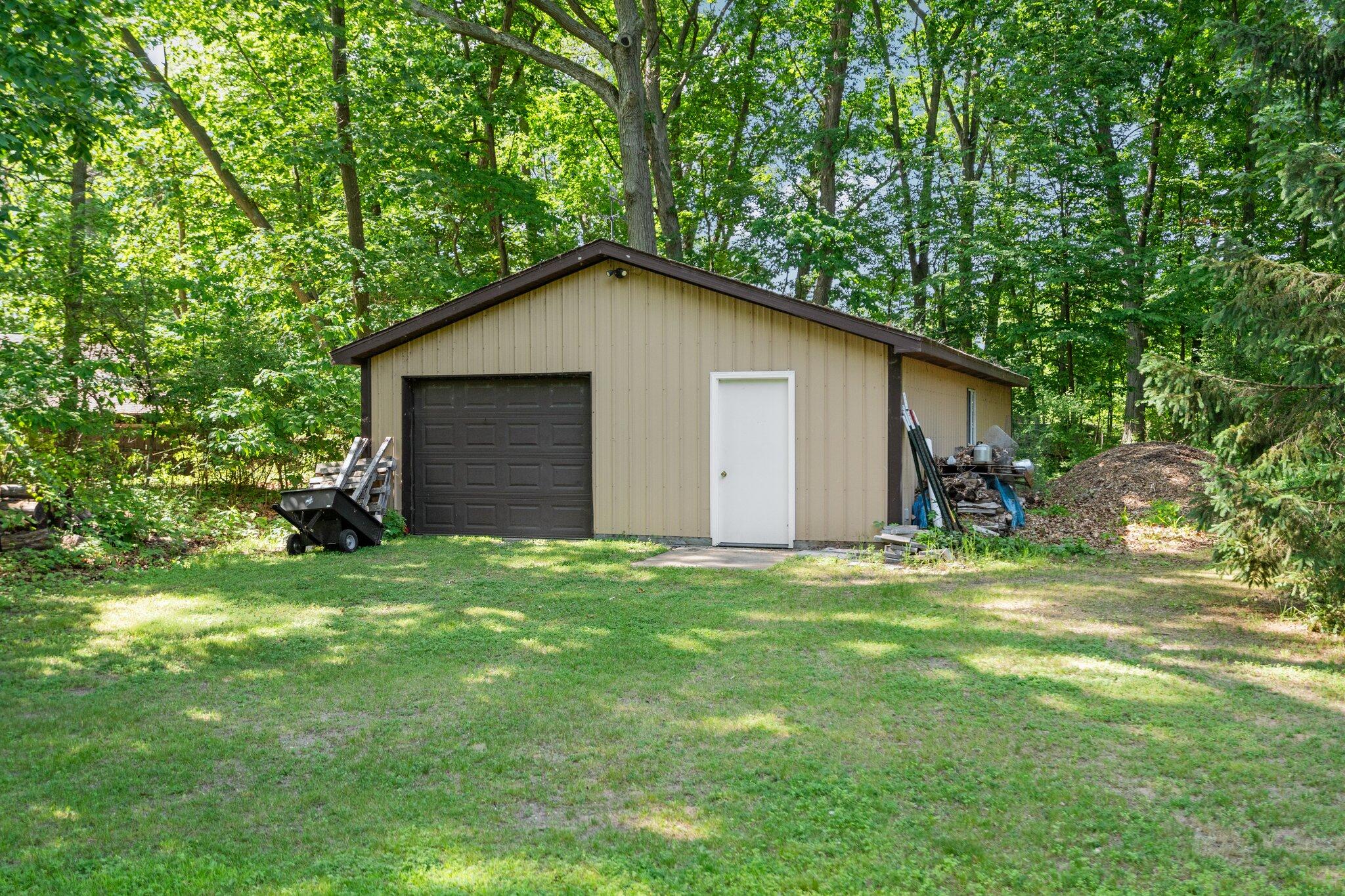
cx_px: 672
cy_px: 448
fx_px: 1307
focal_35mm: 35
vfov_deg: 37.8
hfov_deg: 54.4
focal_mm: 35
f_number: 4
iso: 320
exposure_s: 1/500
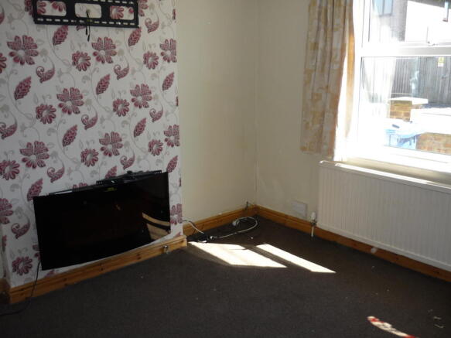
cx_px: 226
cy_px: 169
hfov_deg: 55.4
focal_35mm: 33
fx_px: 430
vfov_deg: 42.9
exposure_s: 1/80
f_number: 2.8
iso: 100
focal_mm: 5.5
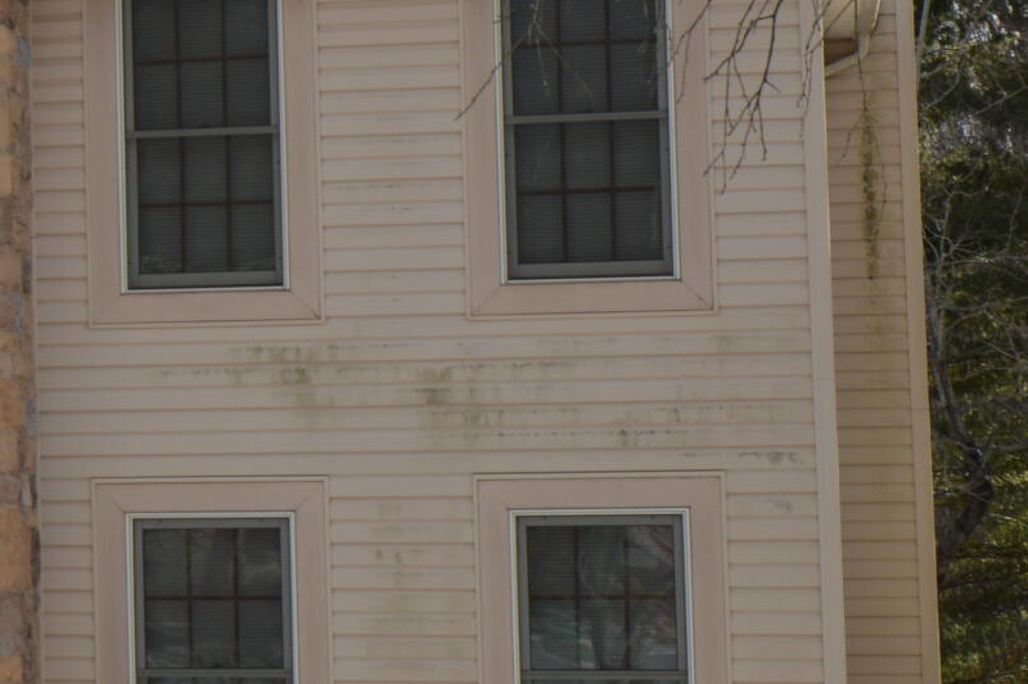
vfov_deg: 10.1
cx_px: -357
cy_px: 252
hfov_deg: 14.5
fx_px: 3852
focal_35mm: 135
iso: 100
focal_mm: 24
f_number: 7.1
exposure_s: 1/200
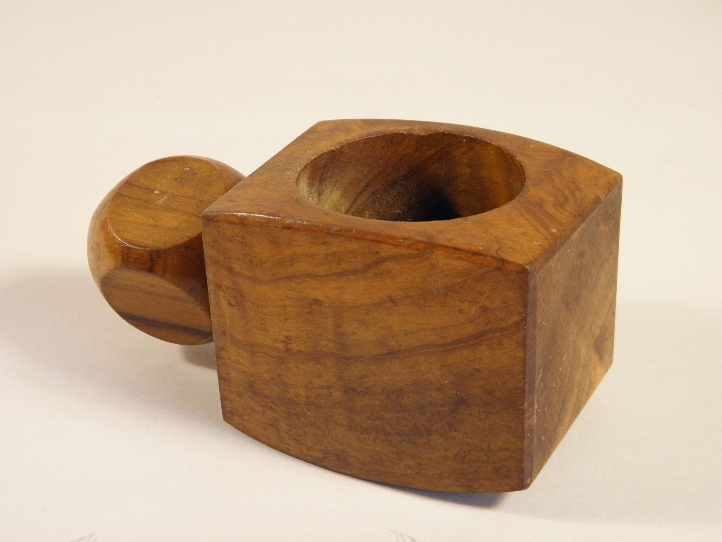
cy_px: 271
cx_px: 361
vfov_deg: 18.4
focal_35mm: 80
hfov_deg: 24.4
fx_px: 1669
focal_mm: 14.3
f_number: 4.4
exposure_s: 1/50
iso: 160
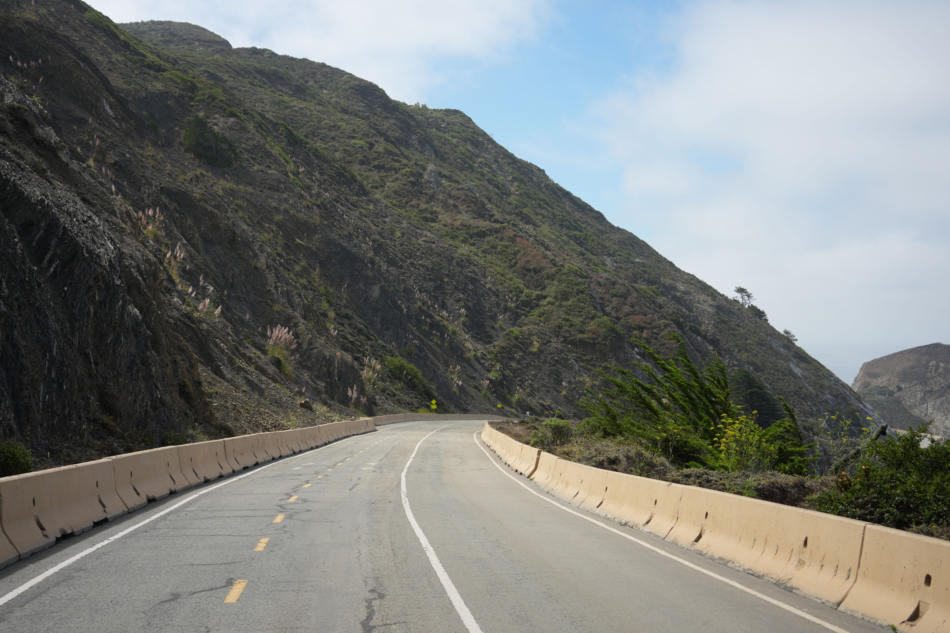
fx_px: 1319
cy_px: 316
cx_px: 475
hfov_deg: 39.6
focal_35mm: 50
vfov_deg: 27.0
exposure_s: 1/1250
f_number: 4.5
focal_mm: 50
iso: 200
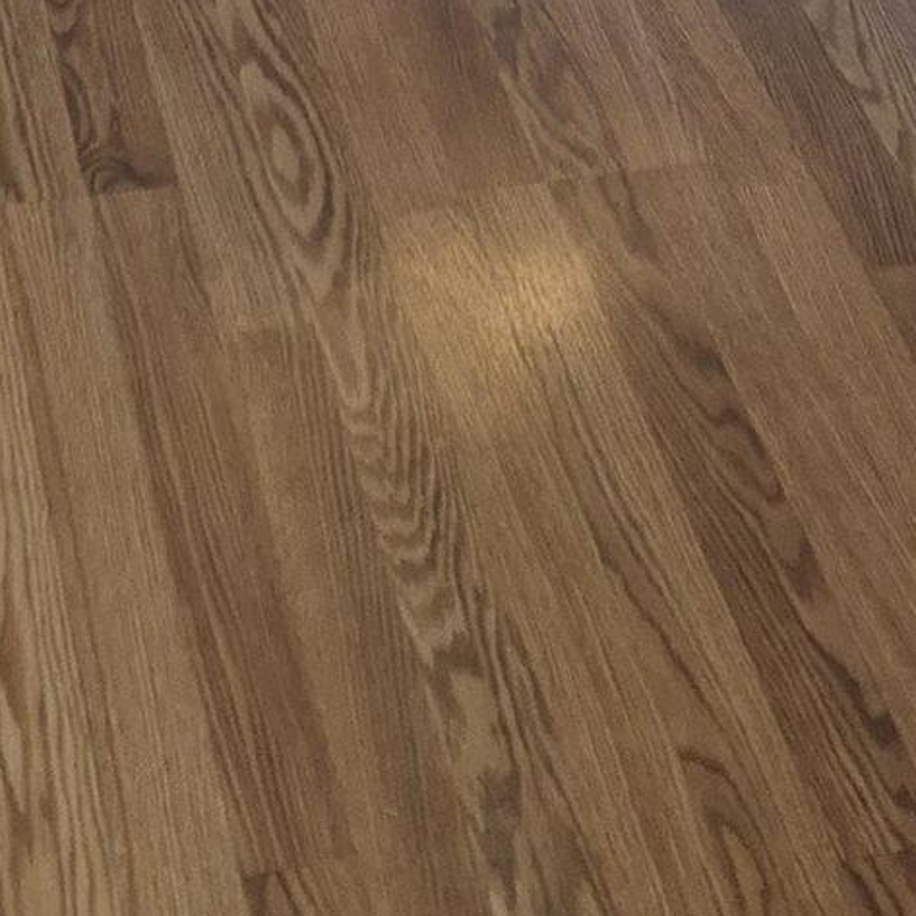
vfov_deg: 13.7
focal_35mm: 99
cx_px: 490
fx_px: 2964
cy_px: -1148
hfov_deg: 17.6
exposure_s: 1/60
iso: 50
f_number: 1.8
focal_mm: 5.4
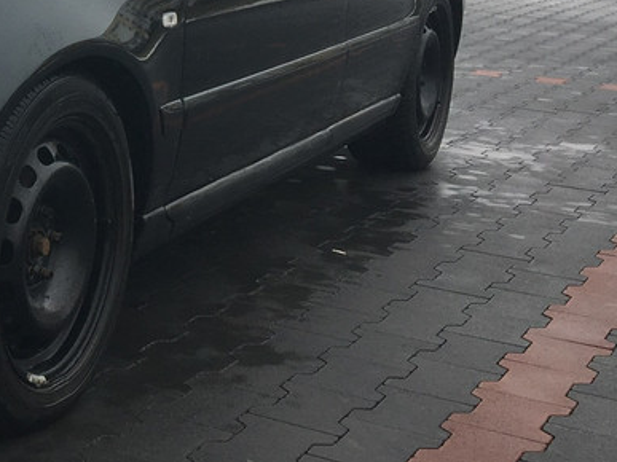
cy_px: 27
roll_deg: -0.7
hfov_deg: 22.8
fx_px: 1425
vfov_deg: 18.1
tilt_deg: -2.9
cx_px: -88
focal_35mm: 80
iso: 25
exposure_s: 1/359
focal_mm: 4.15
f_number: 2.2
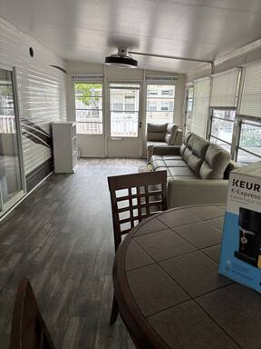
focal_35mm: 26
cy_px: 174
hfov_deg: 53.1
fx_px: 261
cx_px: 130
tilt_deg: -15.5
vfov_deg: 67.3
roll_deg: -0.8
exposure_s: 1/115
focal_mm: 5.96
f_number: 1.6
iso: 125
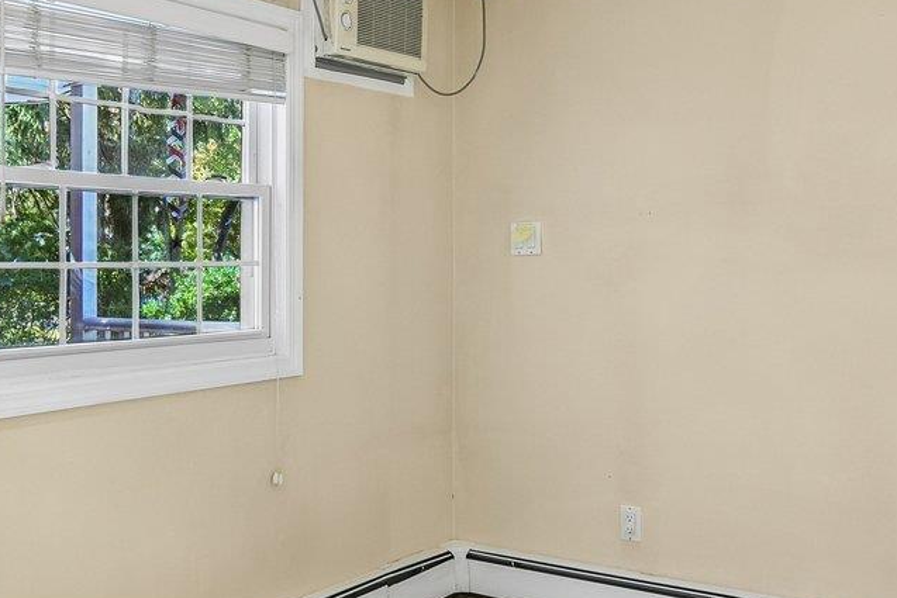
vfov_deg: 29.9
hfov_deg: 43.3
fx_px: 1121
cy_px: 271
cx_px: 344
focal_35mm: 45
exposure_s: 1/4
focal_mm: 14
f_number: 8
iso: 400
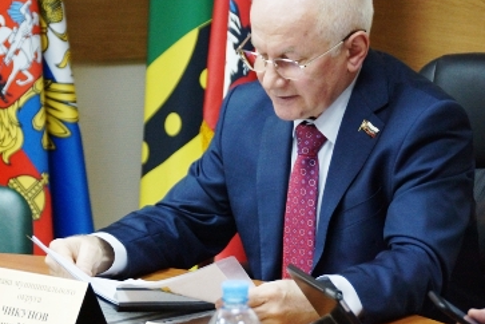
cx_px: 192
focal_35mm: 195
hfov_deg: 10.6
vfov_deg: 7.1
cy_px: 143
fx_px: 2622
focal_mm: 105
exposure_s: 1/100
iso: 2500
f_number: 5.6
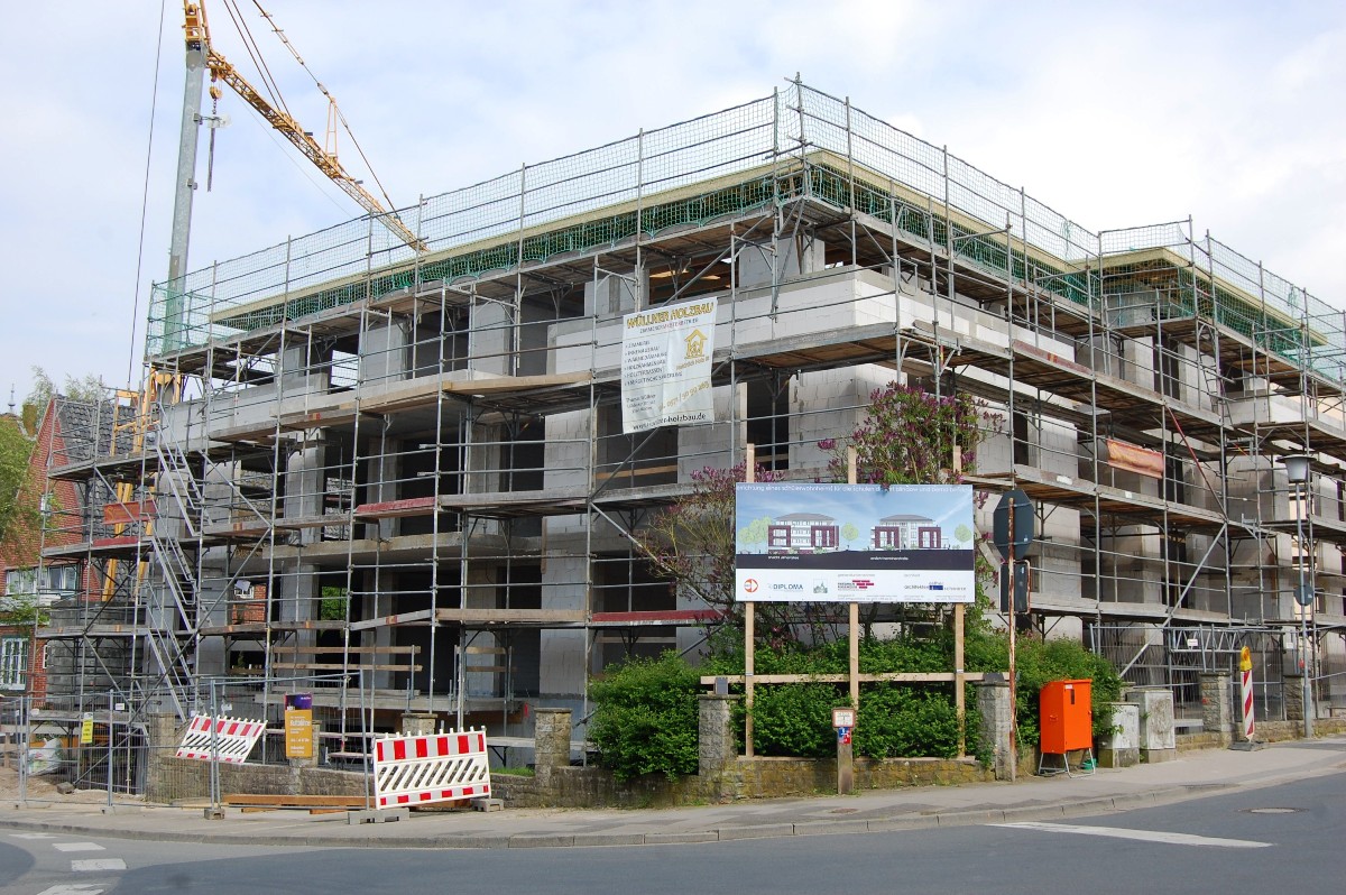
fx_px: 1457
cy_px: 448
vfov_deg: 34.2
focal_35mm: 39
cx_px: 673
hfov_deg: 49.6
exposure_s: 1/250
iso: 200
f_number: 8
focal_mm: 26
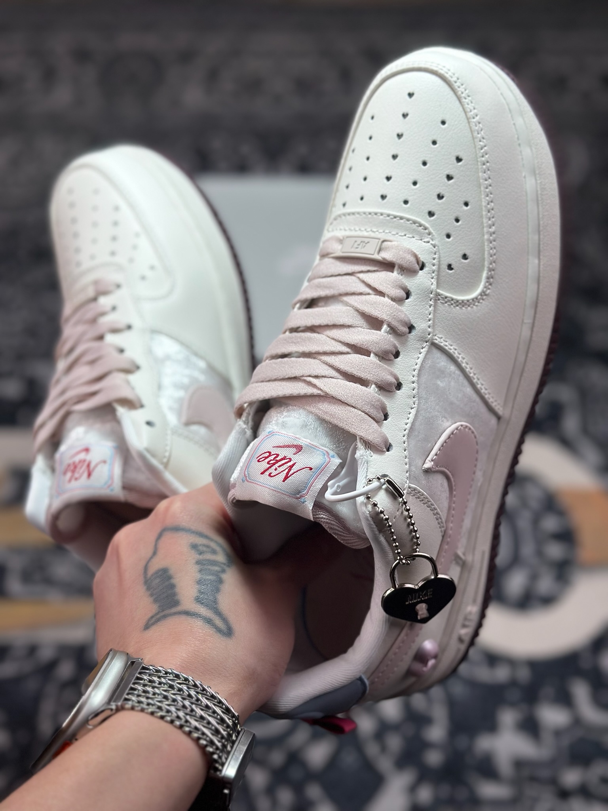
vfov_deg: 39.7
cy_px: 406
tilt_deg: -51.3
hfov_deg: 30.3
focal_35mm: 48
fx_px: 1124
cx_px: 304
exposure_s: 1/1695
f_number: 1.78
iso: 80
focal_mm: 6.86
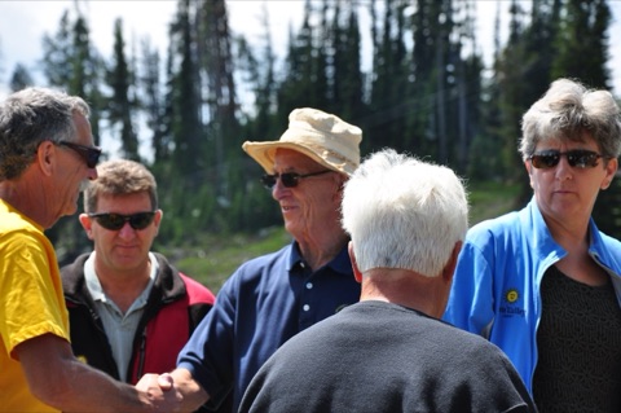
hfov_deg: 13.1
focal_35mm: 158
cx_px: 310
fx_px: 2714
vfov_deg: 8.7
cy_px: 206
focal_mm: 105
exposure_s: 1/250
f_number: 9
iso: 200
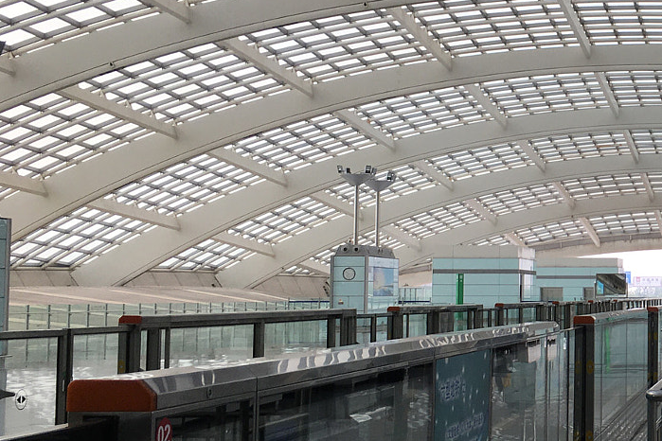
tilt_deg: +3.9
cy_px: 230
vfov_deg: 19.7
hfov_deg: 26.7
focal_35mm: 69
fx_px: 1269
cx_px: 743
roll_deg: -0.3
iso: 25
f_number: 2.2
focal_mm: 4.15
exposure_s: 1/281
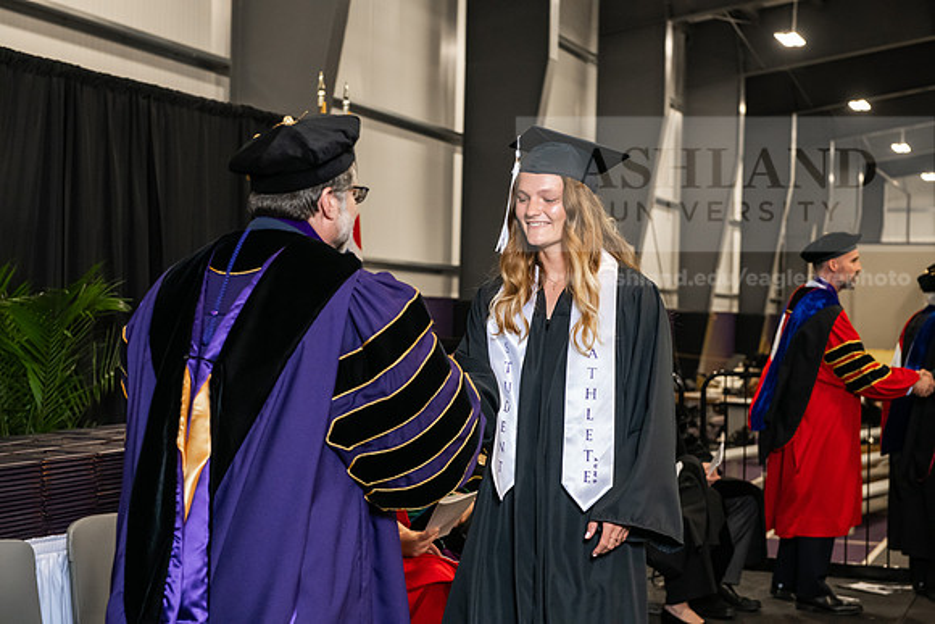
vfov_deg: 21.9
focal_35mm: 62
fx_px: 1611
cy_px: 312
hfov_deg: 32.4
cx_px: 468
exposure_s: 1/200
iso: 2500
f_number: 5
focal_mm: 62
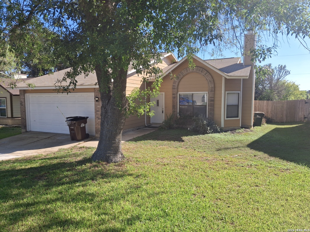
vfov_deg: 54.9
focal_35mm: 25
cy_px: 116
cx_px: 155
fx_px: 224
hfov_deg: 69.4
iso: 25
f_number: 1.8
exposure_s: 1/1041
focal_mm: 4.69
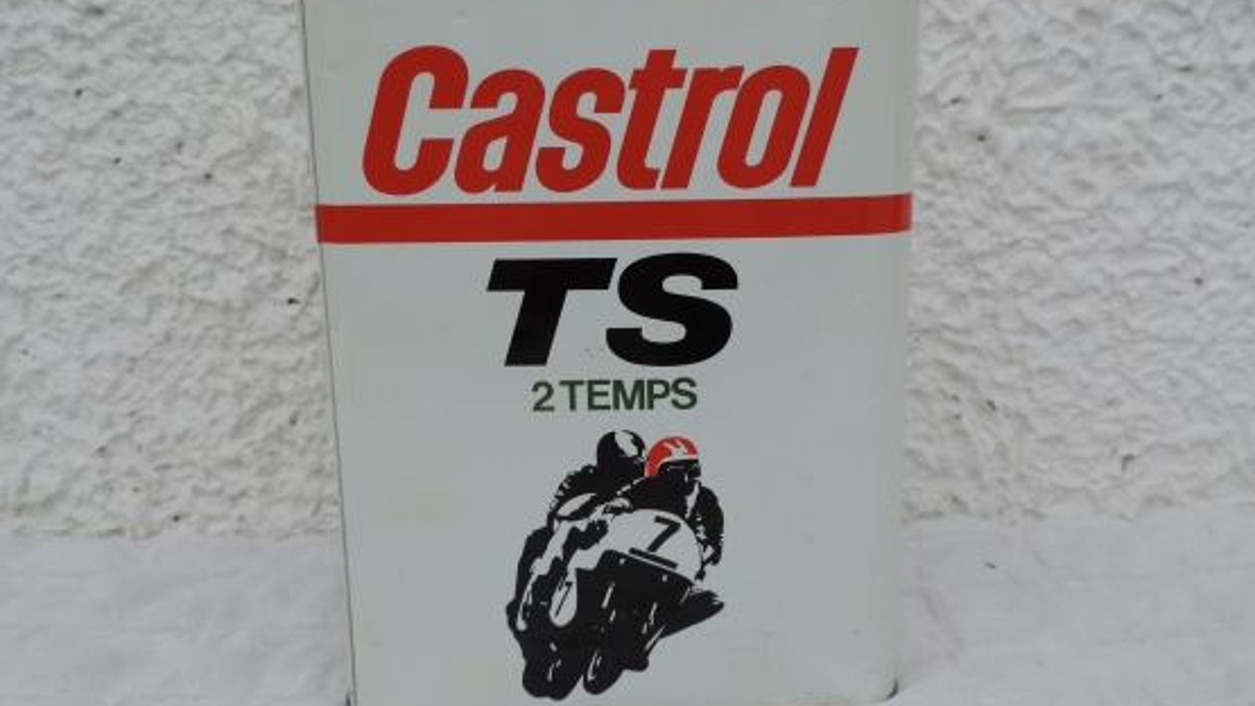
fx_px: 1098
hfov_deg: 59.5
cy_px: 333
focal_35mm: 33
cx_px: 624
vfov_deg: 35.6
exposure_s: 1/500
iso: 80
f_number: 3.1
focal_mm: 4.9
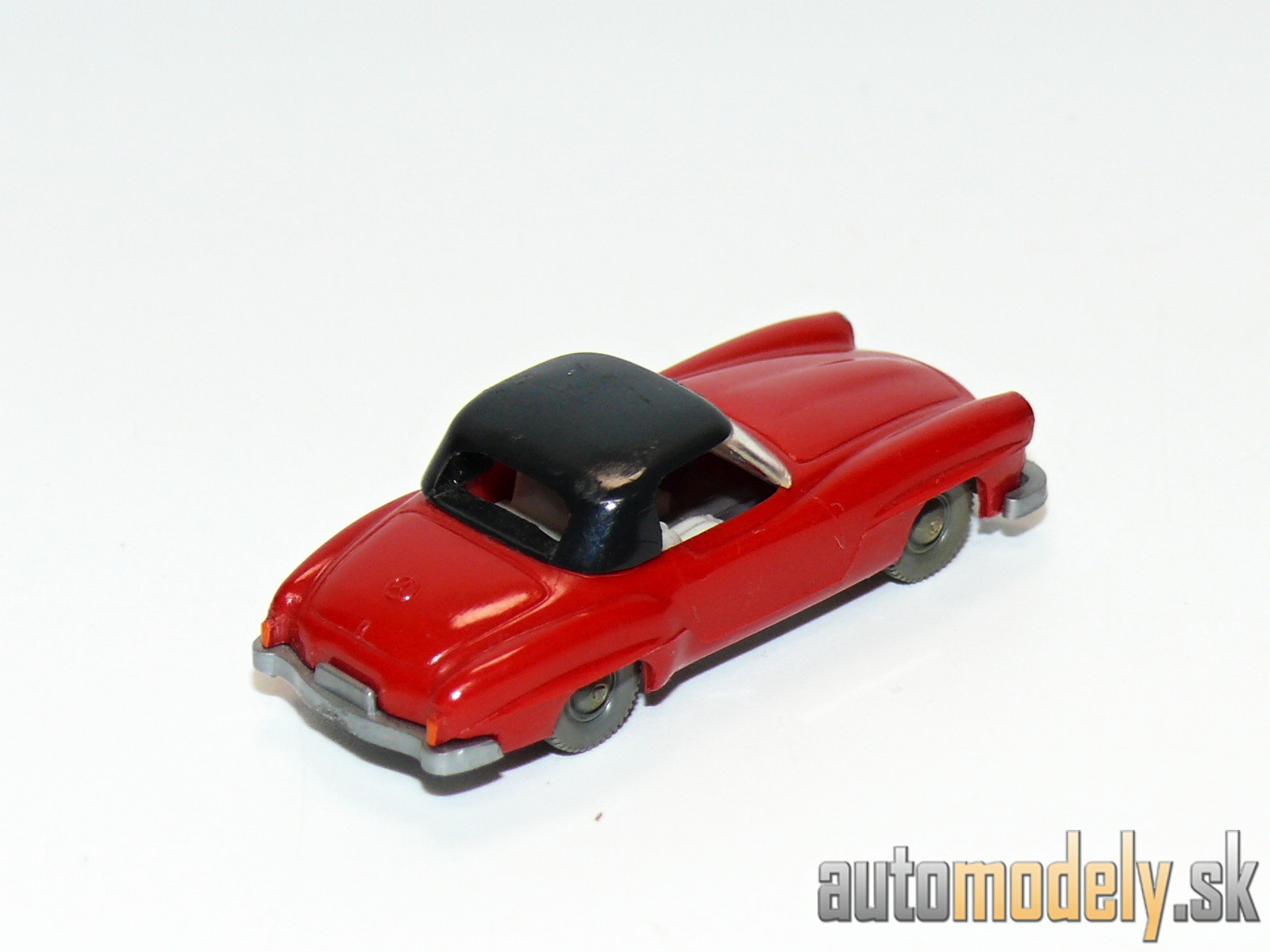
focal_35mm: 137
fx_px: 5026
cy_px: 476
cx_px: 635
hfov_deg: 14.4
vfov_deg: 10.8
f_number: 4
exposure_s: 1/30
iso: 100
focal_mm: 16.3
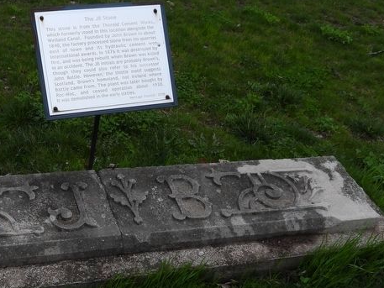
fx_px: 466
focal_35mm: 42
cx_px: 84
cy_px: 222
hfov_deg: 43.0
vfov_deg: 33.6
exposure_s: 1/1000
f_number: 2.8
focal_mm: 4.3
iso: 100
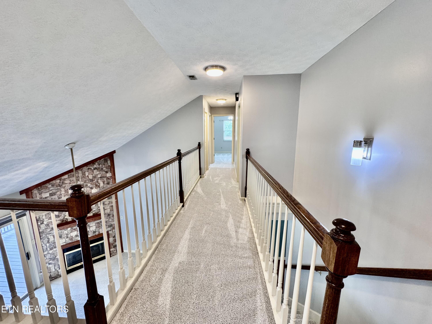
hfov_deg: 102.1
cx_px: 216
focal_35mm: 14
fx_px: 175
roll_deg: +0.6
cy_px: 162
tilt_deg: -10.1
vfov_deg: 85.7
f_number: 2.2
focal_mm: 2.22
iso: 160
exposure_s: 1/60
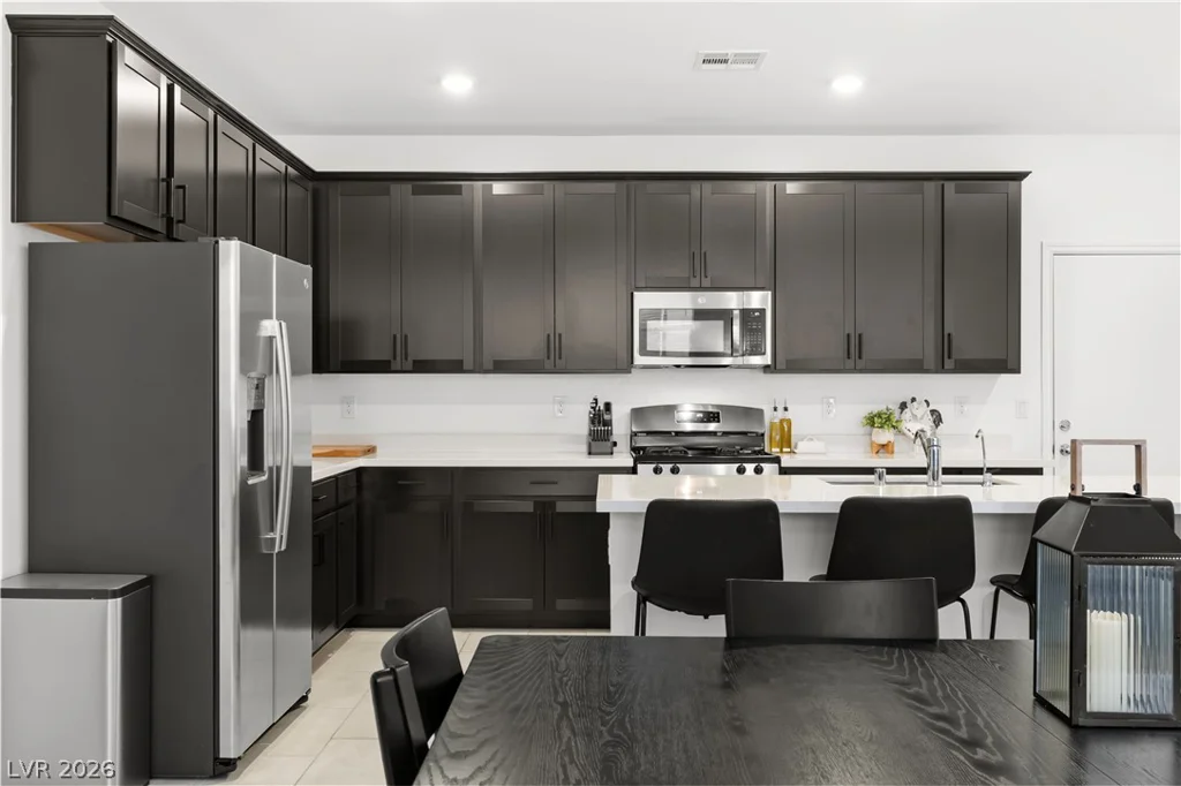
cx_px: 590
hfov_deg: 55.8
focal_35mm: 34
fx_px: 1115
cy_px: 393
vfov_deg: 38.9
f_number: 8
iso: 400
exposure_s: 1/4
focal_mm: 23
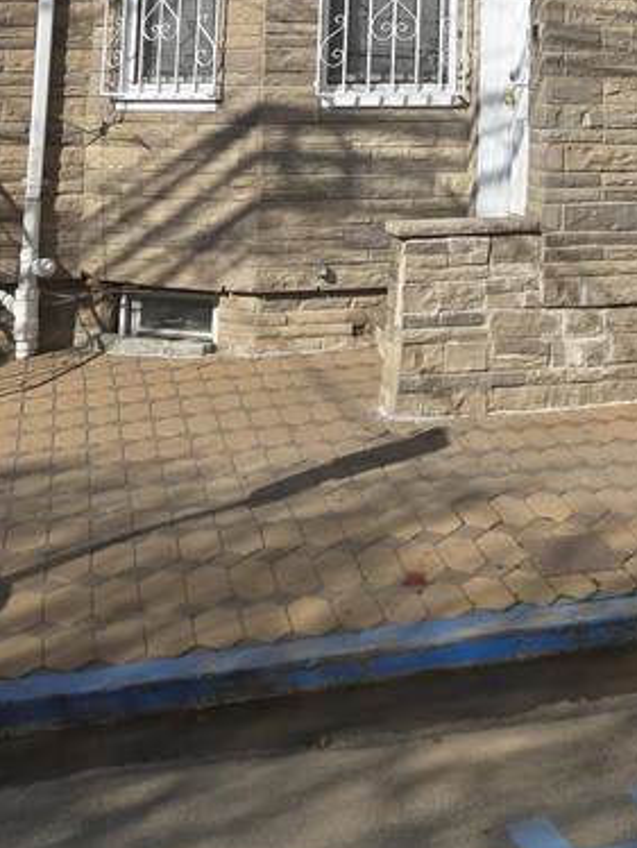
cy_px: -141
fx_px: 1446
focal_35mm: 59
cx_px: 632
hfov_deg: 23.8
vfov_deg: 28.8
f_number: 1.8
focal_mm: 5.4
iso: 25
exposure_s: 1/2544
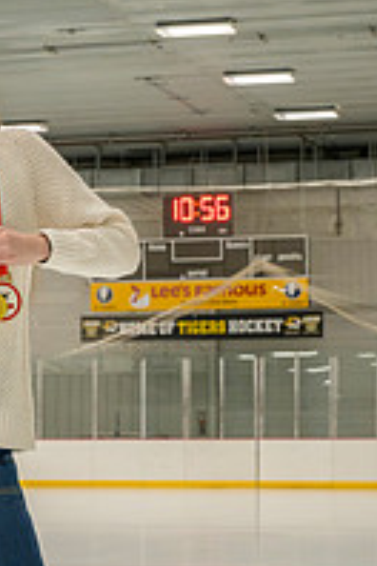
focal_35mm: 127
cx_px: 11
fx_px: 1995
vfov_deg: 16.1
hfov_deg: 10.7
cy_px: 354
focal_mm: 56
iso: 3200
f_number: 8
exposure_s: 1/250
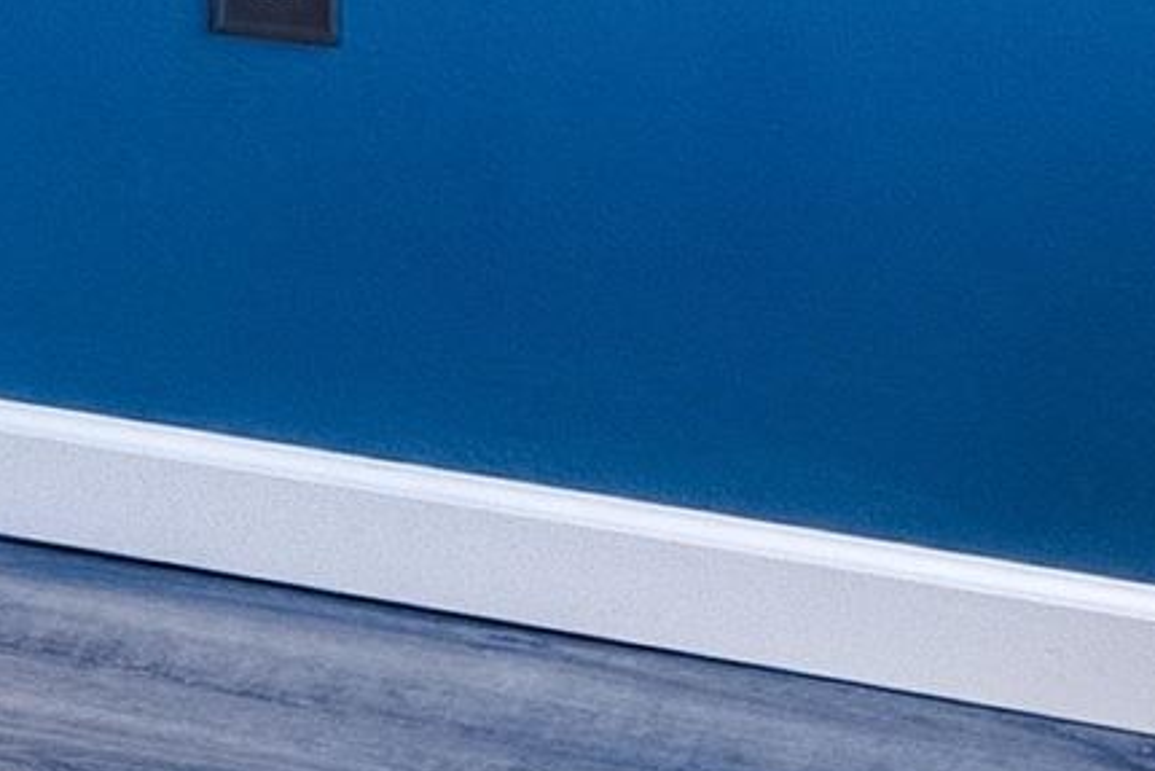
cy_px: -827
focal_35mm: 150
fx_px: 4814
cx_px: -1125
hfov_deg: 12.2
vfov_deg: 8.6
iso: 640
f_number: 9
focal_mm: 14
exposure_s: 1/200
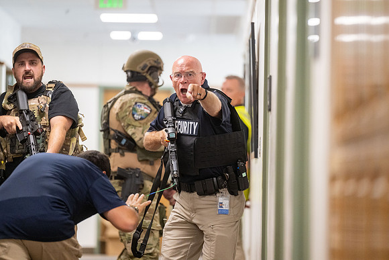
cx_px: 194
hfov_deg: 10.3
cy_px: 130
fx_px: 2162
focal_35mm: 200
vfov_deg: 6.9
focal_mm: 200
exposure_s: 1/500
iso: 2000
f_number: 2.8
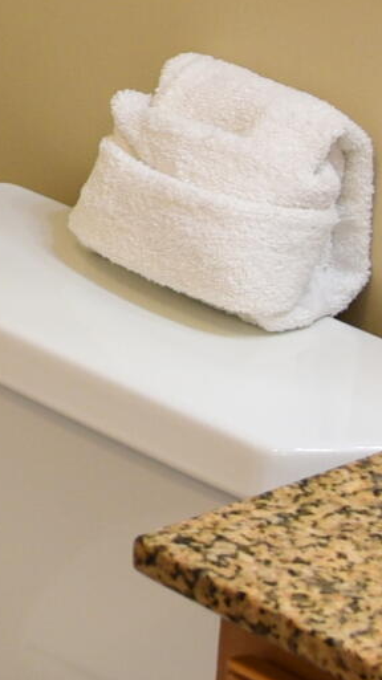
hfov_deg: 6.0
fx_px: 3426
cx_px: -726
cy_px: -144
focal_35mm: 190
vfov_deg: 11.1
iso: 400
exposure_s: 1/80
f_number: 4.5
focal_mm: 31
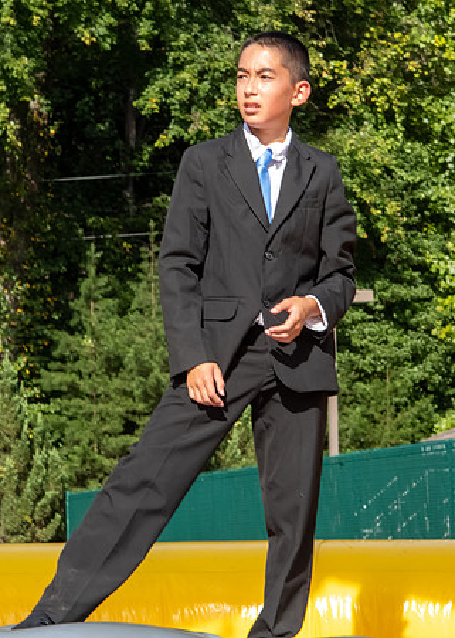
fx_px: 2694
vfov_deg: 13.5
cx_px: 268
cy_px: 249
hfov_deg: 9.7
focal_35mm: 149
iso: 400
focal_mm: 55
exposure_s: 1/250
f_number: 9
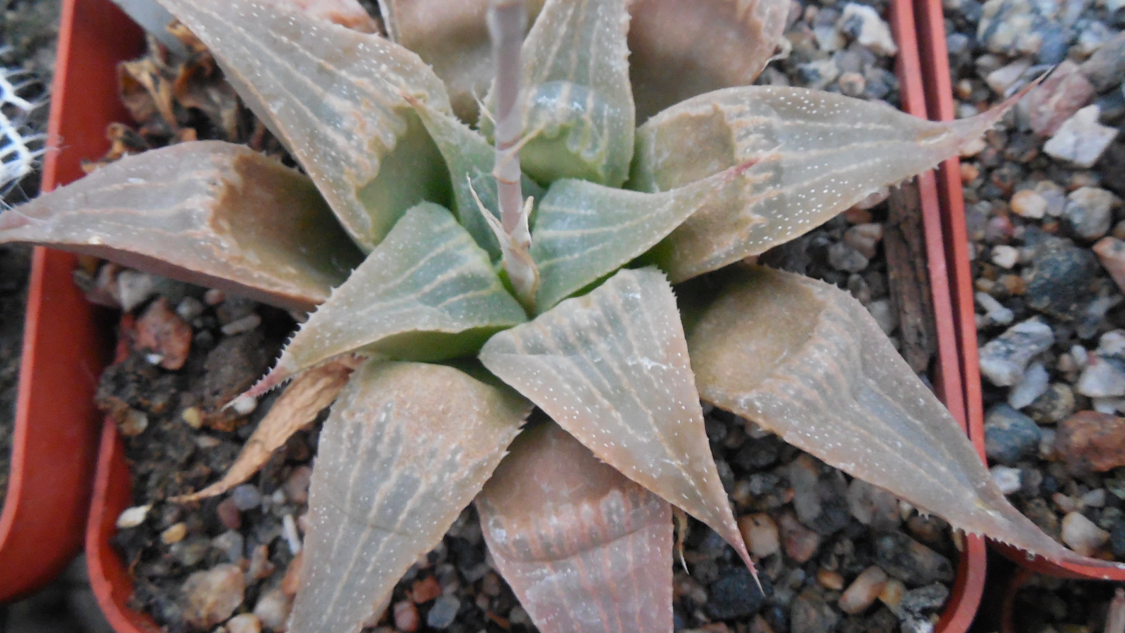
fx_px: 1014
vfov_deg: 34.5
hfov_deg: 58.0
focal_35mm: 34
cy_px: 241
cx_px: 563
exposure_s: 1/6
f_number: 3.6
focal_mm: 5.6
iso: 800
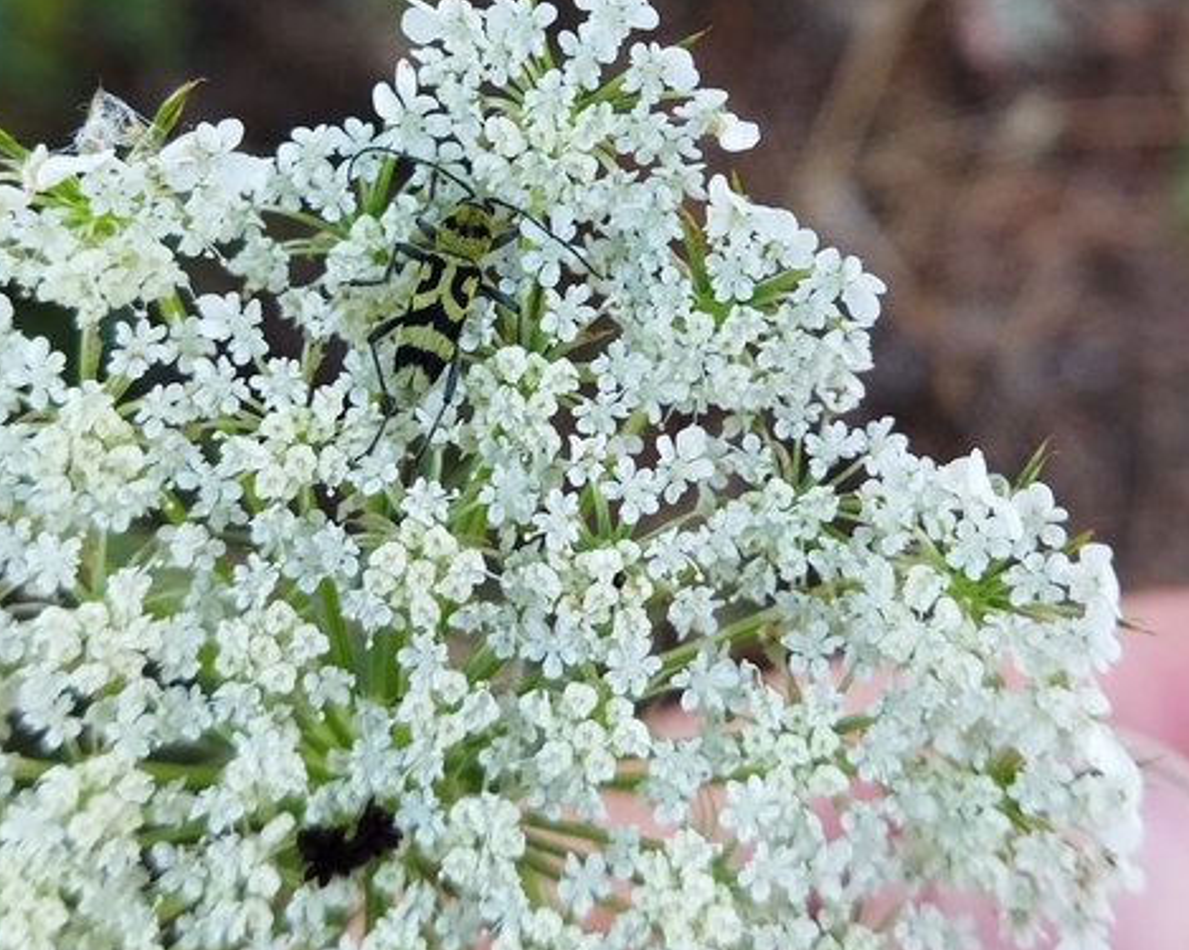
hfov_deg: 50.3
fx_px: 1267
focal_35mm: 36
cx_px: 591
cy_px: 231
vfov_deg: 39.9
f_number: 1.79
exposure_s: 1/221
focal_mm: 4.71
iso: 99
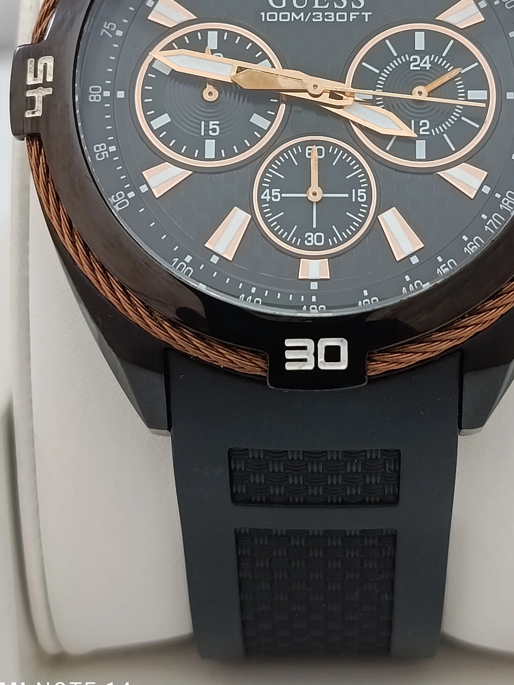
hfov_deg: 18.6
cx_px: 338
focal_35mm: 79
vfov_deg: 24.4
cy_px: 170
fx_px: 1564
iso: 353
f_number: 1.7
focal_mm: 5.24
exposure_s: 1/100
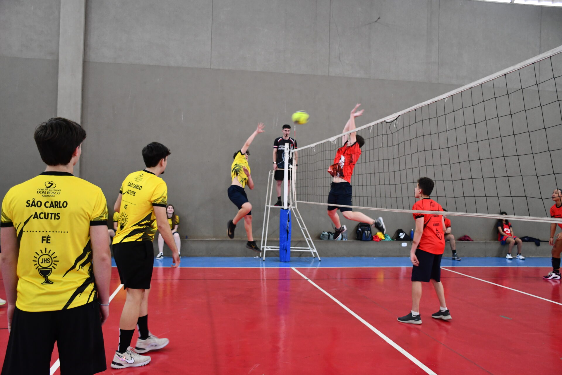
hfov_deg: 57.2
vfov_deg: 40.0
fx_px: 515
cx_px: 281
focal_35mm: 33
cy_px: 188
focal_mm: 22
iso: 1600
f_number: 3.5
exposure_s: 1/125
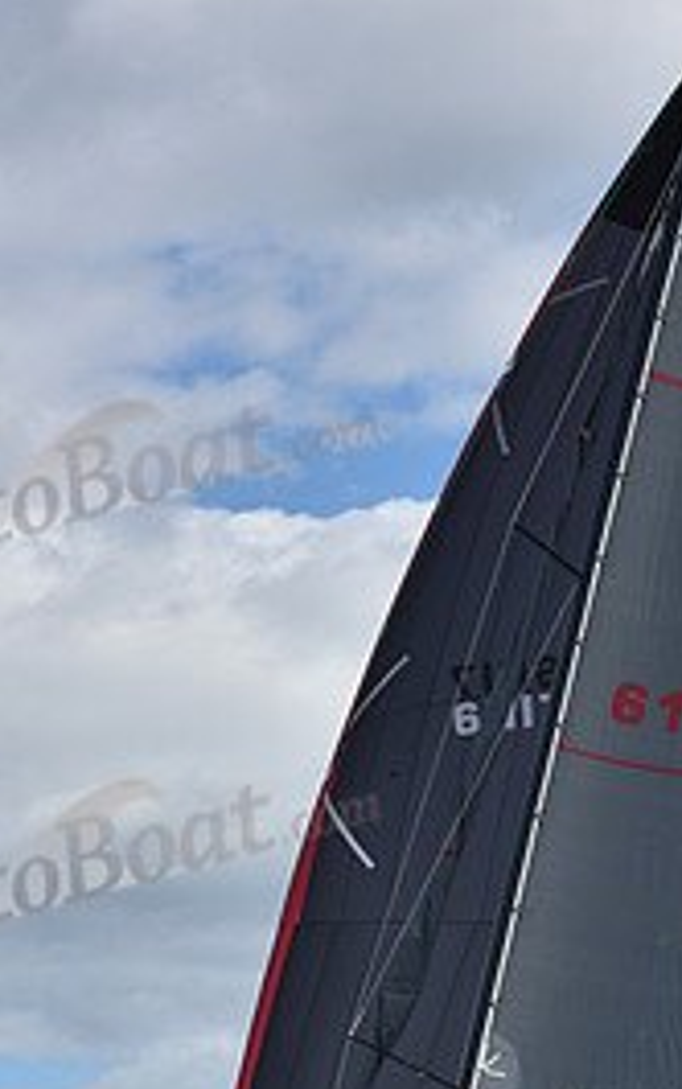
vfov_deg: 13.3
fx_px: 4632
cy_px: 1023
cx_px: 594
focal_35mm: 156
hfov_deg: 8.4
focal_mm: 70
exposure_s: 1/1000
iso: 250
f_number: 8
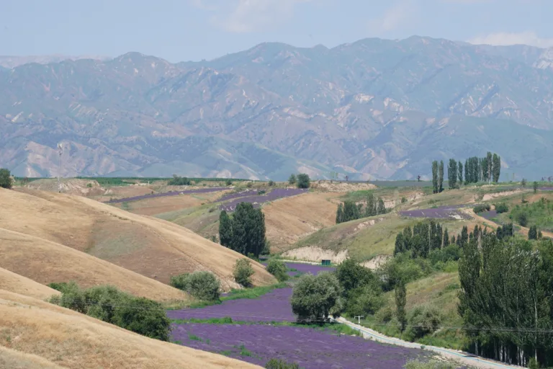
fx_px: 2412
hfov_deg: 13.1
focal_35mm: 157
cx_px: 276
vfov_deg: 8.7
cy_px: 184
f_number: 5.6
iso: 100
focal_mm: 105
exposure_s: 1/500
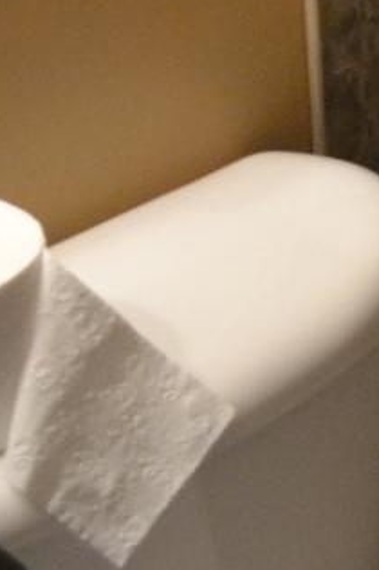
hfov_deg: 7.1
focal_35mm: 171
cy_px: -610
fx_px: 2706
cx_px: 1138
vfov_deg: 10.9
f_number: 3.5
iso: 1800
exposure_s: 1/60
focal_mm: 18
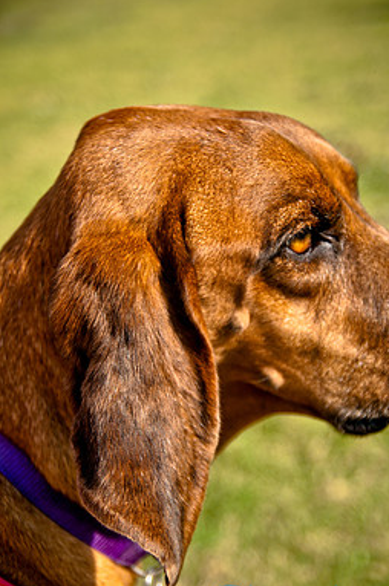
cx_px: 227
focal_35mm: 67
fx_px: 1090
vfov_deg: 30.1
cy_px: 337
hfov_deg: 20.2
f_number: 2.8
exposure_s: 1/2000
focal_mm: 38
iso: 200
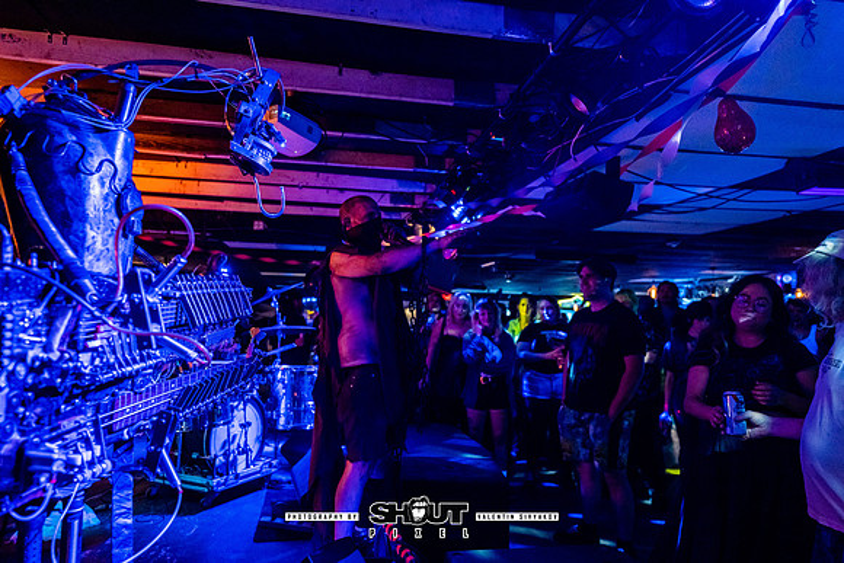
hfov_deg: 74.9
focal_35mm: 23
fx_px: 551
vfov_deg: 54.2
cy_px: 282
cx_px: 422
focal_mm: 23.1
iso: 2500
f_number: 2.8
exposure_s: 1/200
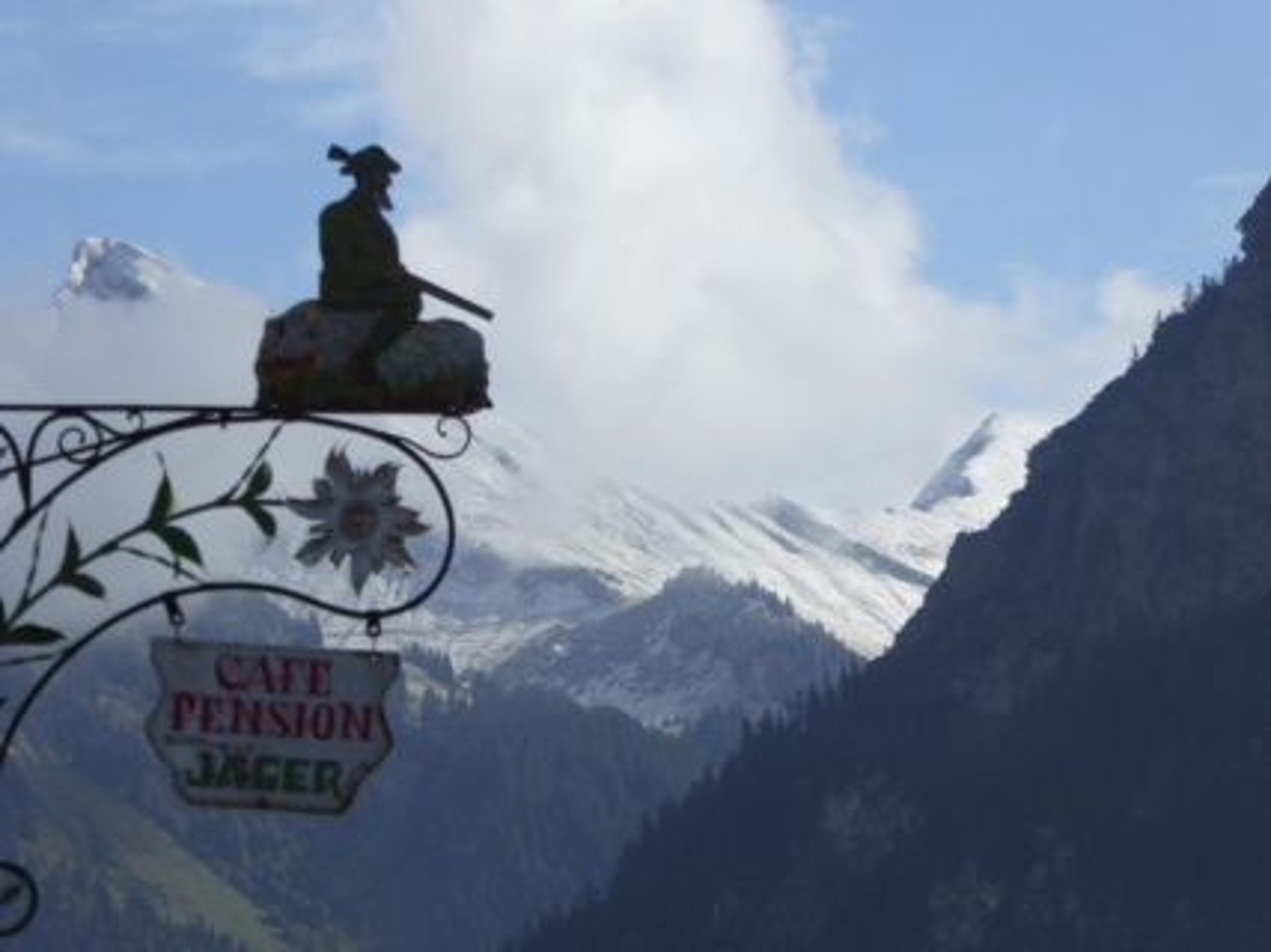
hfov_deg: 8.6
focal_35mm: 231
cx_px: 636
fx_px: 8479
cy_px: 476
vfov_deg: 6.4
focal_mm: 41.4
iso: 100
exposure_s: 1/500
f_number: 5.6
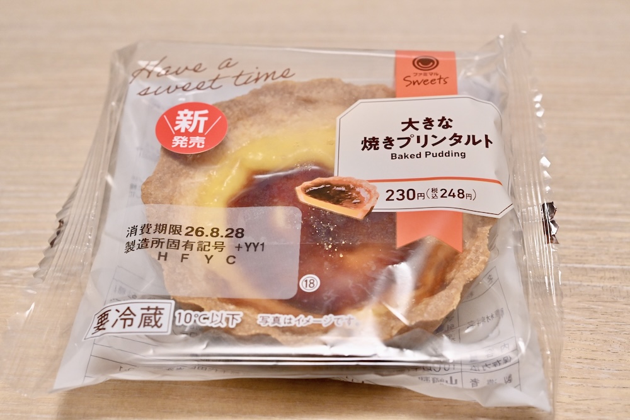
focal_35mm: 60
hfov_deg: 33.4
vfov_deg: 22.6
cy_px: 210
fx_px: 1050
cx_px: 315
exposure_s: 1/250
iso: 6400
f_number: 9
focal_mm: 60
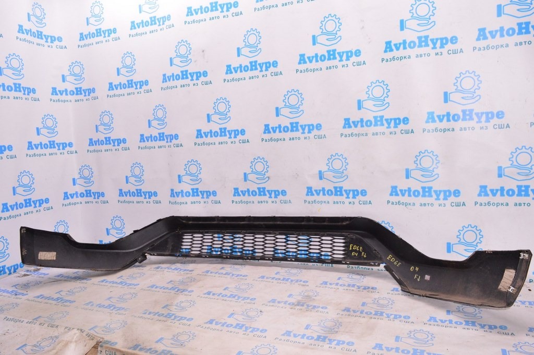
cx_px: 267
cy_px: 178
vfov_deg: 47.9
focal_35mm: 27
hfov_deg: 67.4
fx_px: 400
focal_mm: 18
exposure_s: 1/125
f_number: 8
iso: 1600
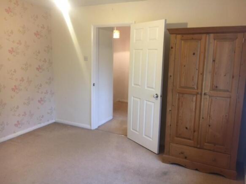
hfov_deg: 61.7
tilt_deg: -11.9
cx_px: 123
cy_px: 92
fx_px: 206
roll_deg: -1.0
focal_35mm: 29
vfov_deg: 48.2
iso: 125
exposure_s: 1/33
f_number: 2.2
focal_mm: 4.15
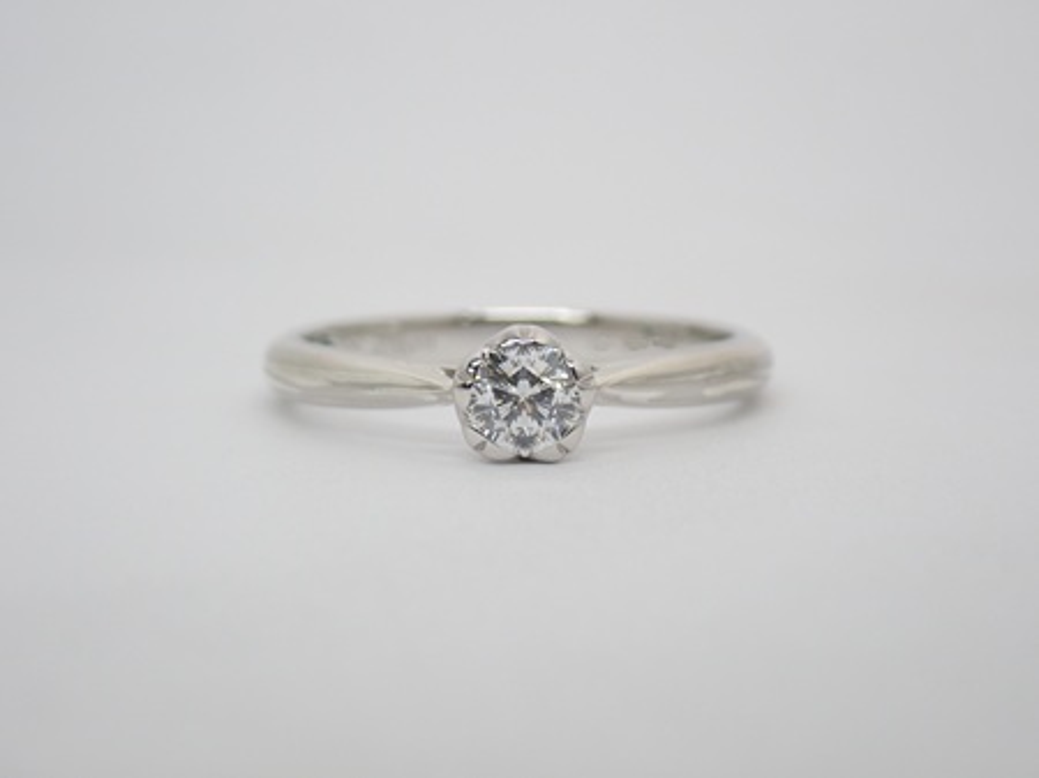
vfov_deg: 18.0
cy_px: 389
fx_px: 2460
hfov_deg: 23.8
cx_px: 520
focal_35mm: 82
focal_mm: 14.62
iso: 200
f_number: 4.3
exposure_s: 1/100
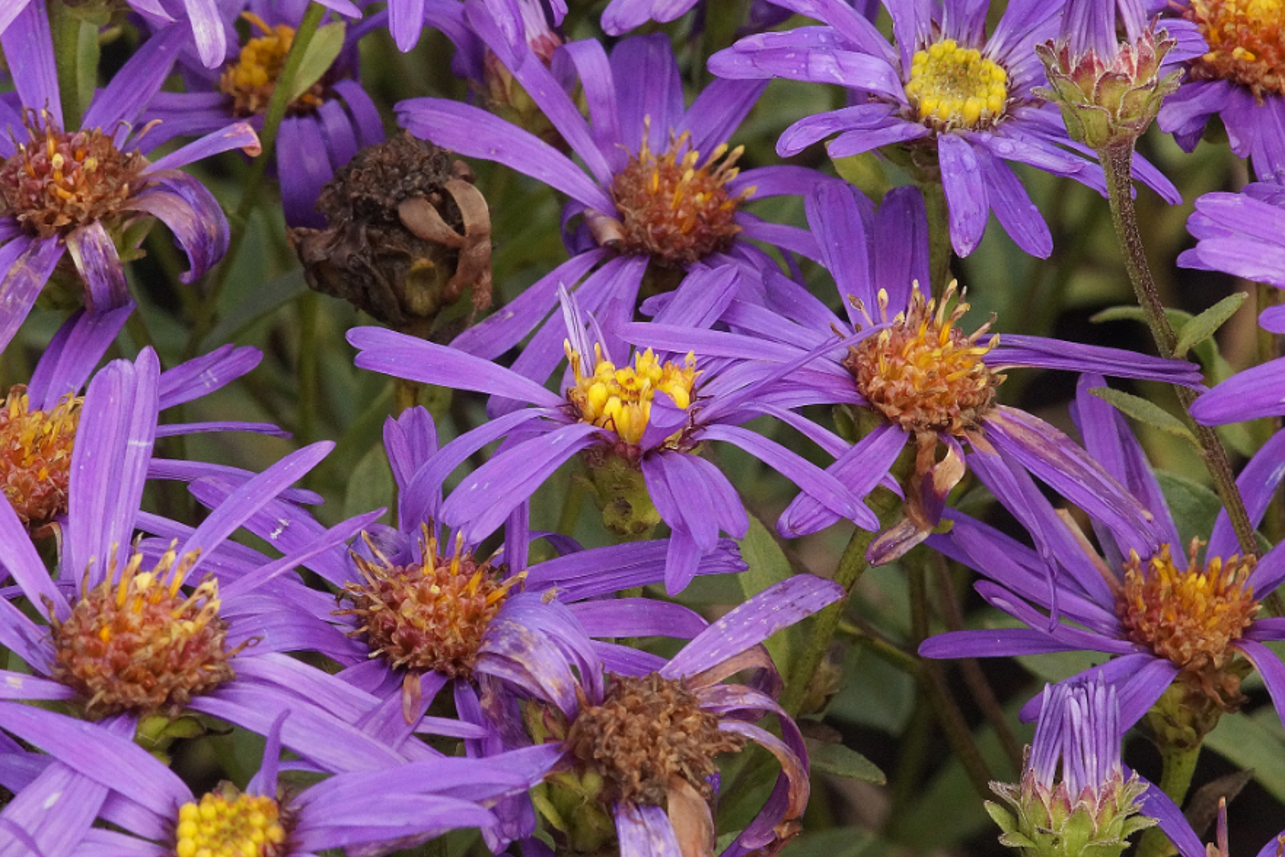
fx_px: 7281
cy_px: 427
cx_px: 606
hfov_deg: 10.1
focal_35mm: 204
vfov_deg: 6.7
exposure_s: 1/160
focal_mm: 100
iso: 1600
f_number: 16
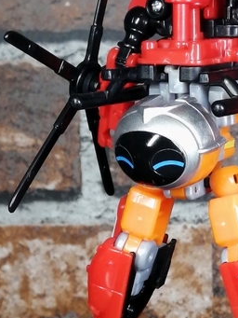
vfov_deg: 12.9
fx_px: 1402
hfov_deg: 9.7
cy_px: 242
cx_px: 202
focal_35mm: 153
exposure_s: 1/50
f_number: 1.8
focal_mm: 3.62
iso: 64
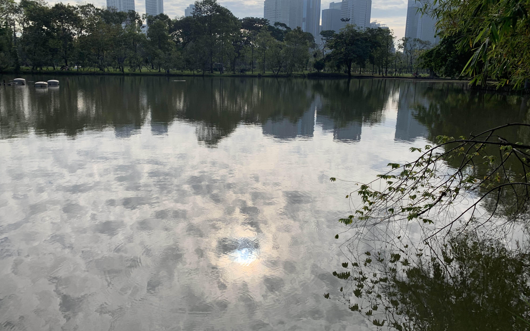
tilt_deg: -12.2
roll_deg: -1.9
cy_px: 169
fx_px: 404
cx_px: 262
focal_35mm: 28
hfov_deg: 66.5
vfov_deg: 44.5
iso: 25
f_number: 1.8
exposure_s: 1/2364
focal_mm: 4.25
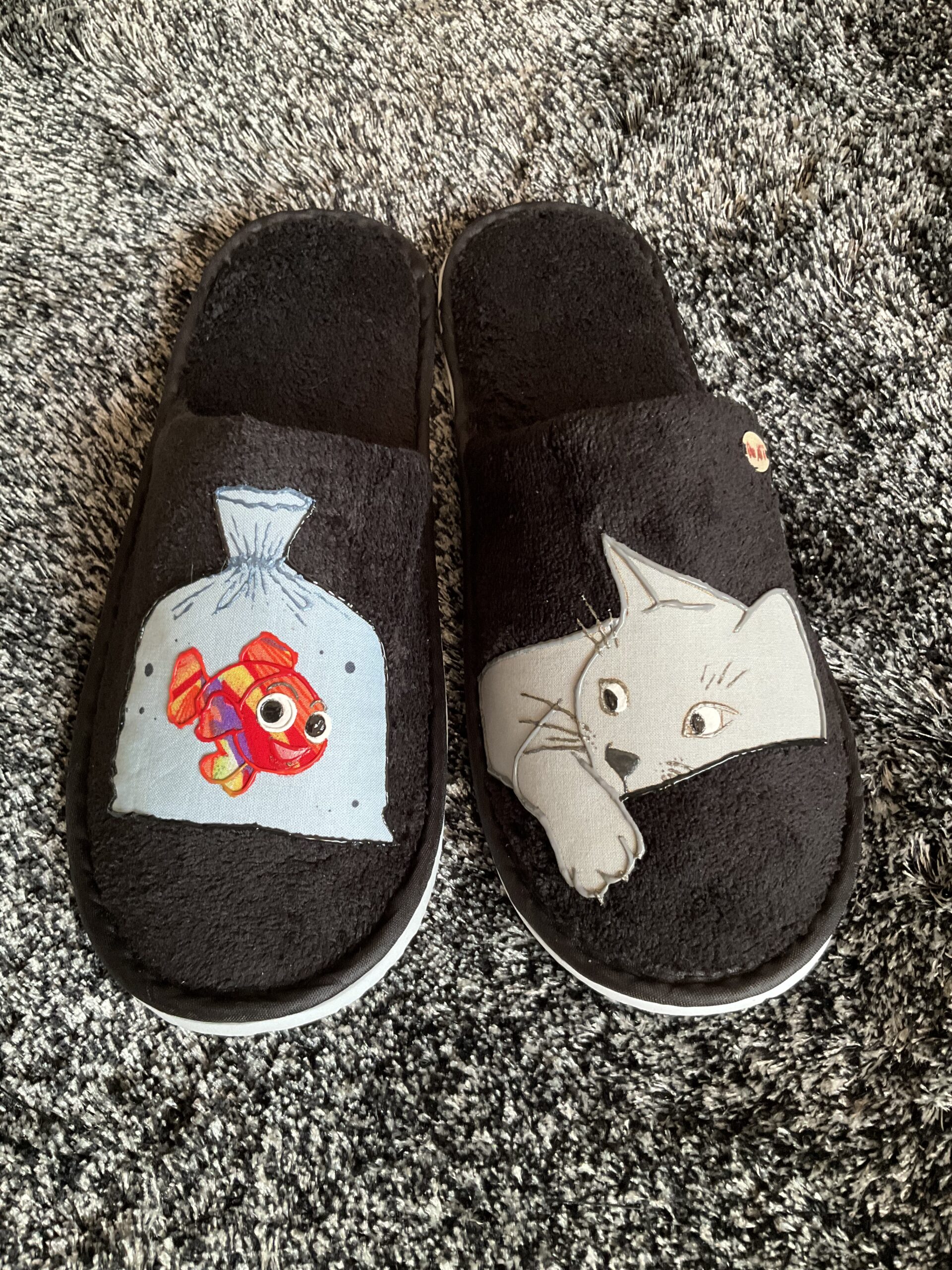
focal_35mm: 29
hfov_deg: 48.2
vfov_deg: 61.7
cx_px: 476
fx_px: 1063
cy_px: 635
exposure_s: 1/60
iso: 200
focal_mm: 3
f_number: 1.8
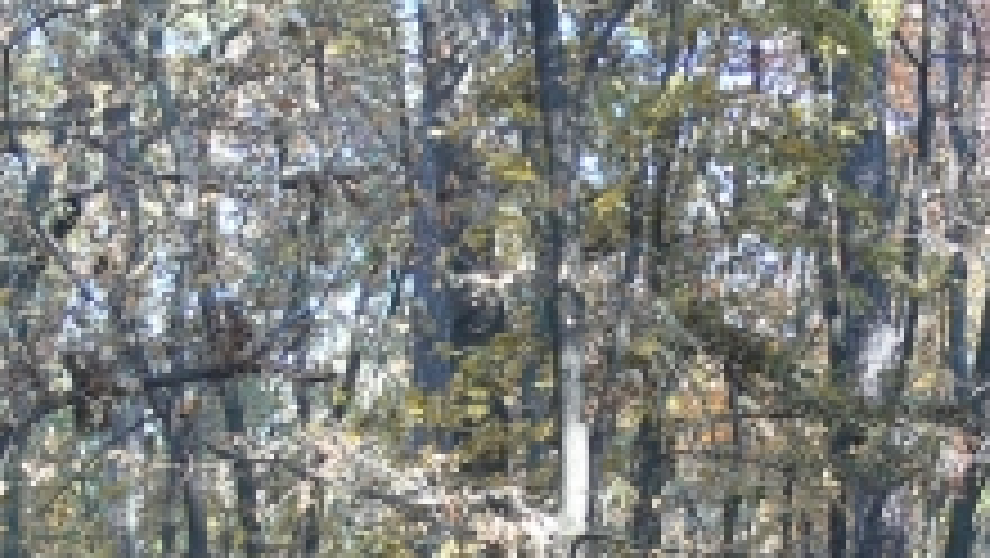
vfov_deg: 7.1
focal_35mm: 171
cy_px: 576
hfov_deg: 12.5
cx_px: 738
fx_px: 4491
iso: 125
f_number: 3.2
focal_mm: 11.4
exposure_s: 1/30
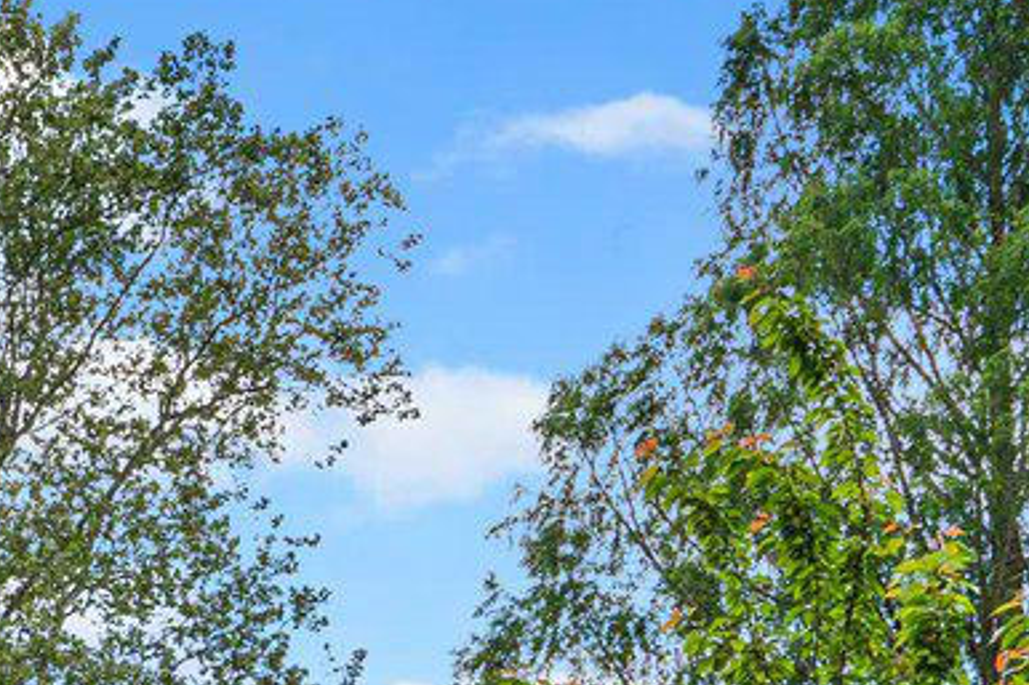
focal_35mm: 85
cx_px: -634
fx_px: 2428
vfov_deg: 14.2
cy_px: 1226
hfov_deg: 19.8
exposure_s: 1/250
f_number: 8
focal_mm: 16
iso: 100
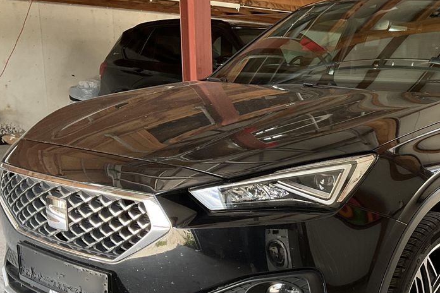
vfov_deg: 25.7
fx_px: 636
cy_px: 222
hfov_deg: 37.2
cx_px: 335
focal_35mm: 52
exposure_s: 1/122
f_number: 1.8
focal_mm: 3
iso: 50
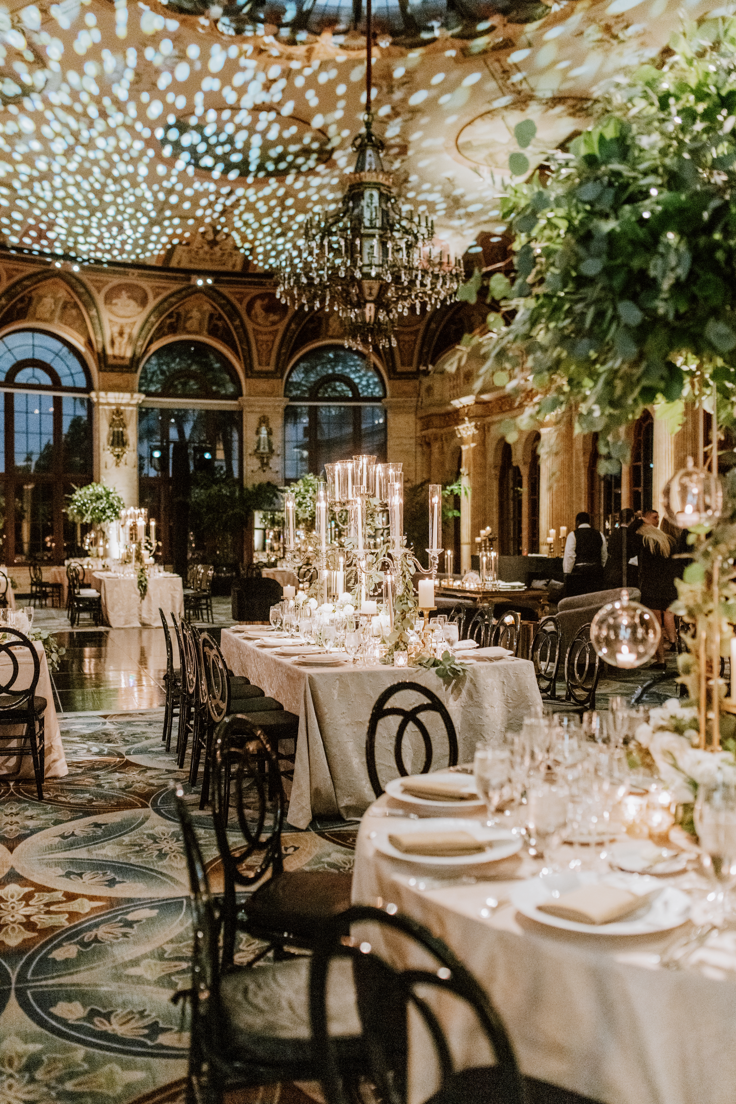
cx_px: 368
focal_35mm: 35
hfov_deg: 37.9
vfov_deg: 54.4
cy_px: 552
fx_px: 1073
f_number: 2.2
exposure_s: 1/160
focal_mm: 35
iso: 3200
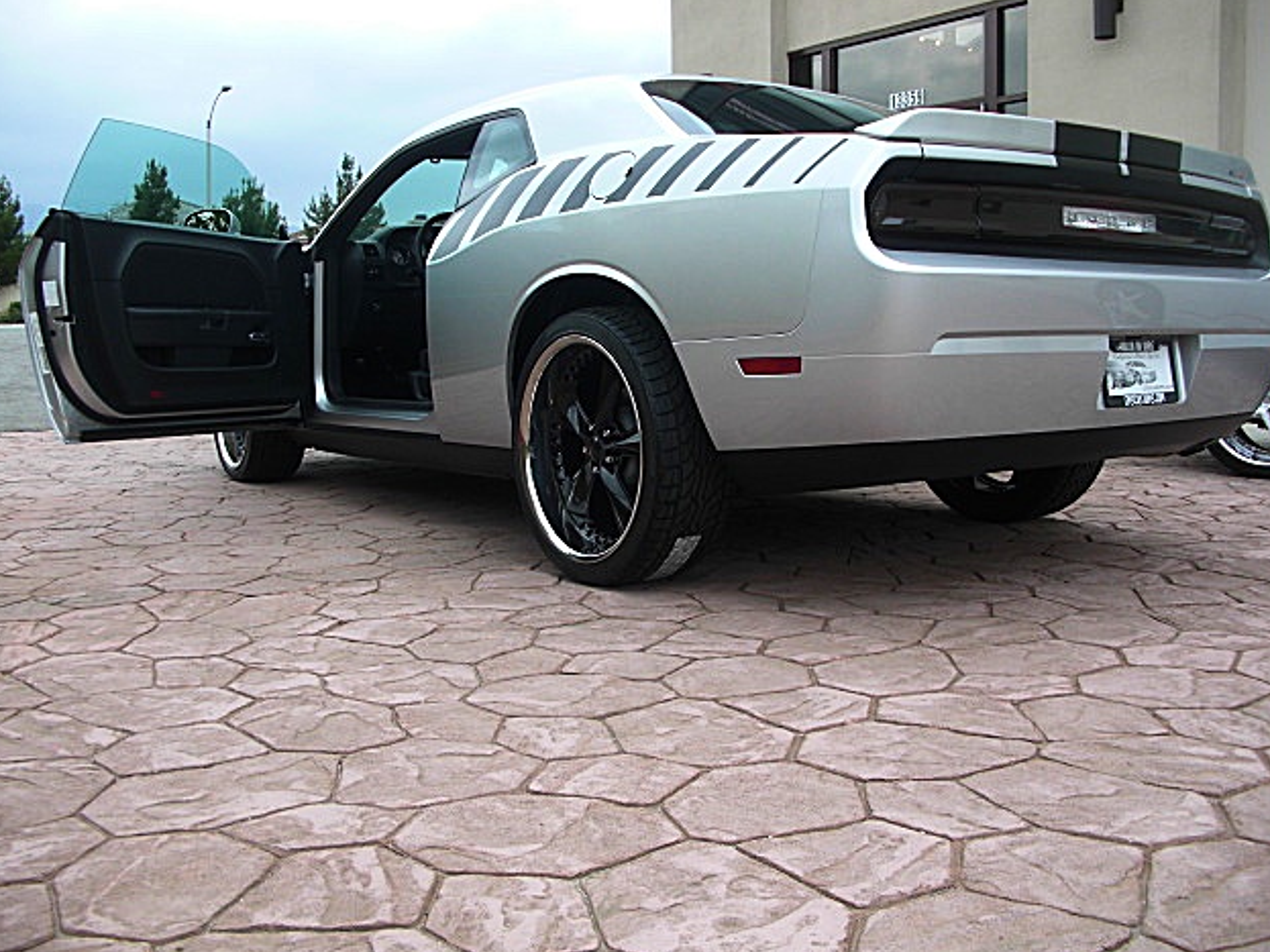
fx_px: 1357
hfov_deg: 50.1
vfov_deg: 38.7
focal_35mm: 37
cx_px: 640
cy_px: 477
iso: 50
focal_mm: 6.3
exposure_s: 1/250
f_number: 2.8
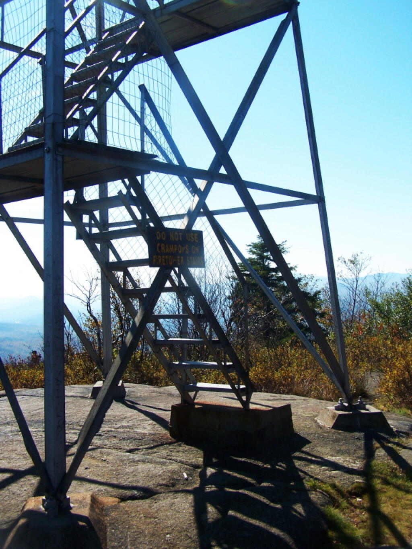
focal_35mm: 38
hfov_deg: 37.7
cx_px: 206
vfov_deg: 49.0
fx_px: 603
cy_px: 274
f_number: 4
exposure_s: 1/1000
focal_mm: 6.3
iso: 80
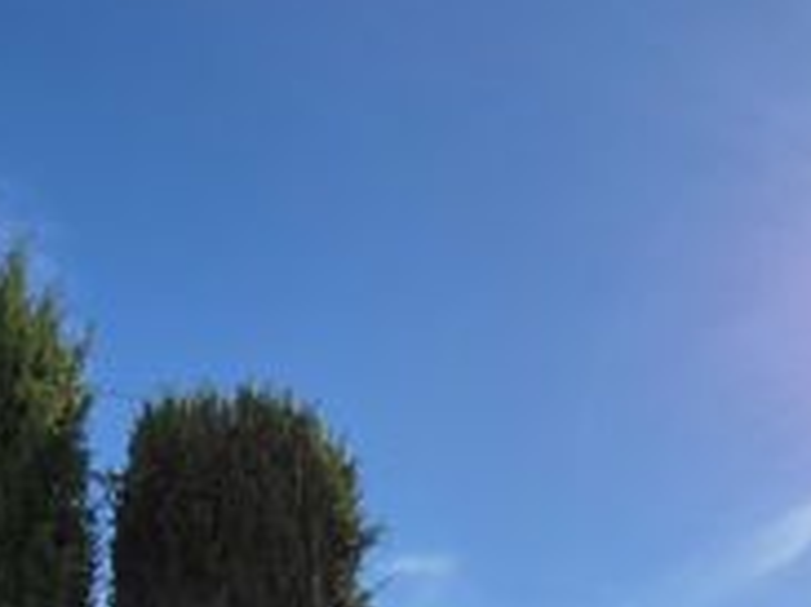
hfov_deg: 38.2
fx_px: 1171
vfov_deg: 21.9
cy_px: 1001
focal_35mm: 50
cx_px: 401
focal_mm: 1.74
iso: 50
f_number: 2.2
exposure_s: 1/3664
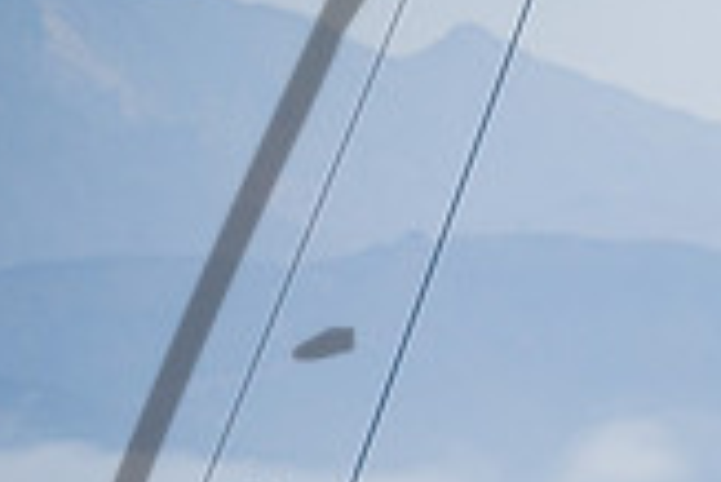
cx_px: 1028
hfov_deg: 2.3
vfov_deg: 1.5
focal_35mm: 914
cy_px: 511
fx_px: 18321
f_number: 5
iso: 400
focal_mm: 250
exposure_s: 1/4000
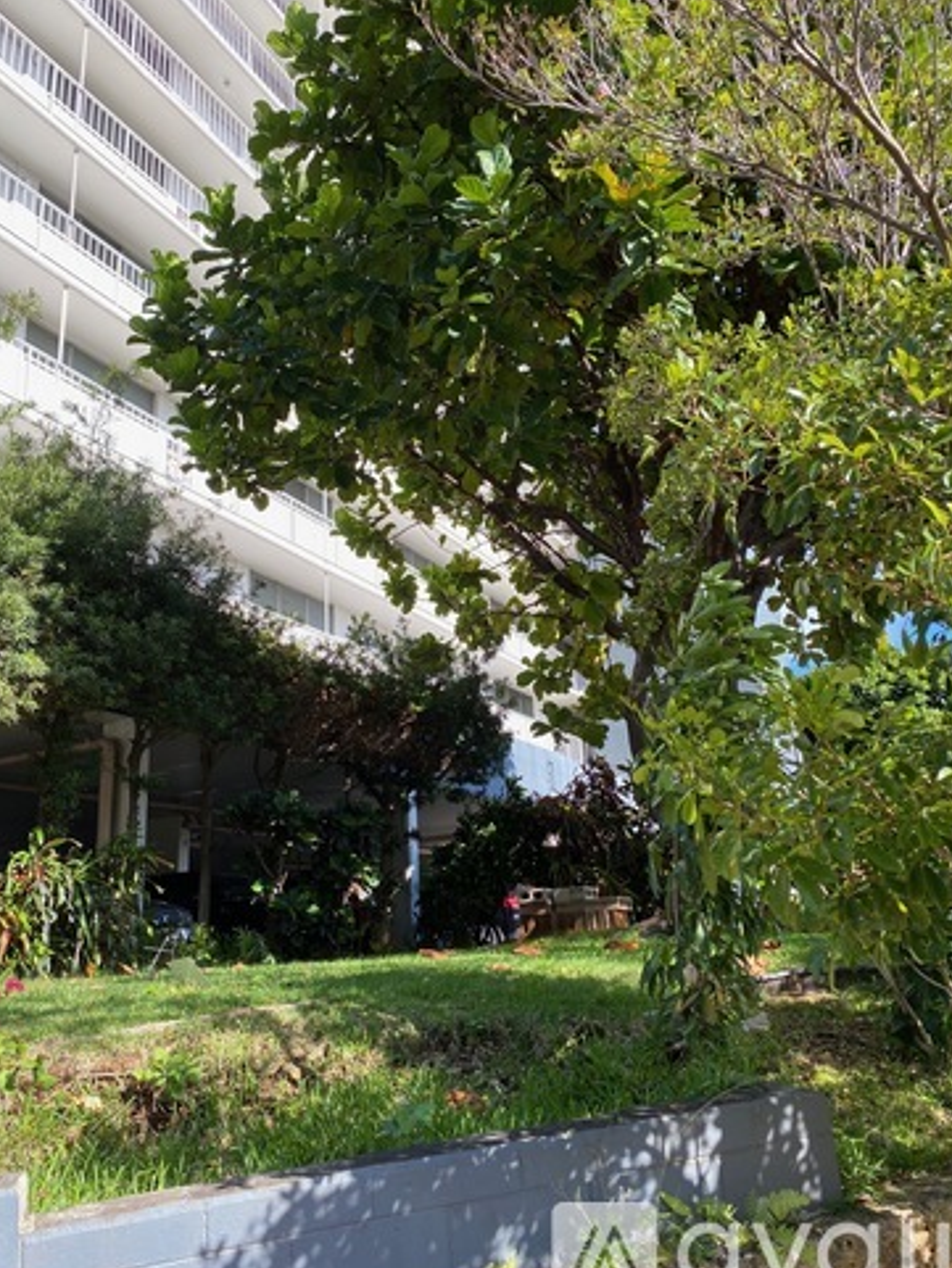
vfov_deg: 65.3
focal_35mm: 27
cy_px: 648
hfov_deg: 51.4
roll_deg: +2.8
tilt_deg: +18.7
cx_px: 484
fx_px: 990
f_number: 1.8
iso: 32
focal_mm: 4.25
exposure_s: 1/469
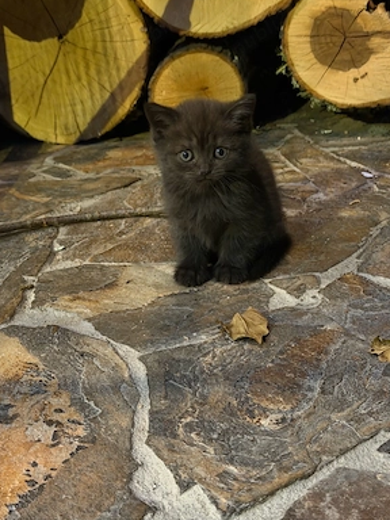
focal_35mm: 50
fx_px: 751
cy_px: 251
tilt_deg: -22.2
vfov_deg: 38.2
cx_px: 198
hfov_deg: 29.1
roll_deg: +1.4
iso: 640
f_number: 1.78
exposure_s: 1/20
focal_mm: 6.76
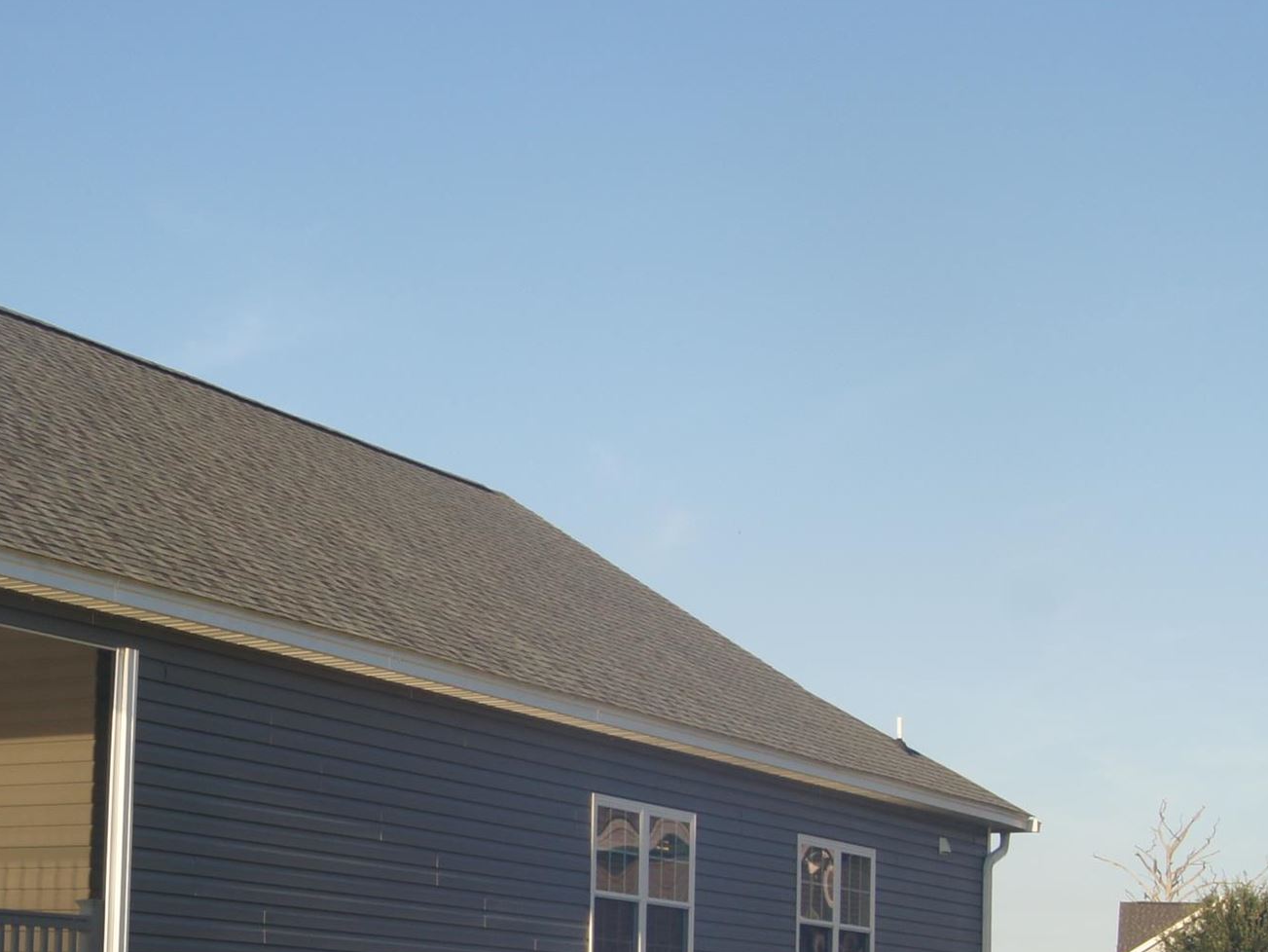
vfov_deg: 21.4
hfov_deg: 27.4
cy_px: 761
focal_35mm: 68
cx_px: 89
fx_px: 2492
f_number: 10
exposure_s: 1/250
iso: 200
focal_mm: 20
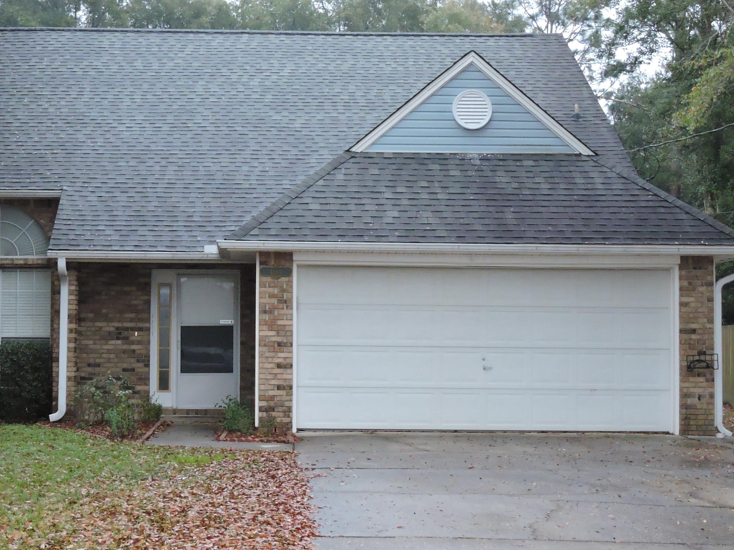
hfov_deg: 28.9
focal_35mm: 67
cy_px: 288
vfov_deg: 21.9
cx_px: 279
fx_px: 1421
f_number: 4
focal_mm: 8.1
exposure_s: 1/20
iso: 800
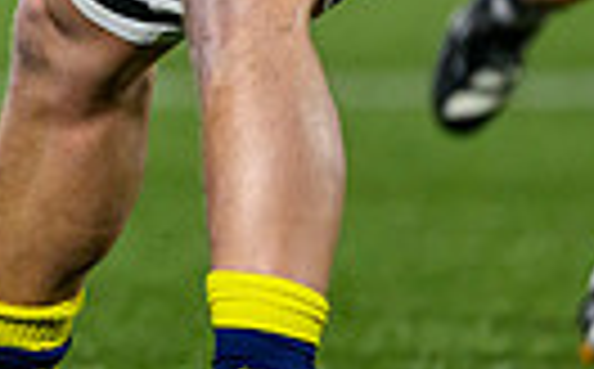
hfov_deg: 1.2
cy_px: -340
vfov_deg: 0.7
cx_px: -567
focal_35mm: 1794
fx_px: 28993
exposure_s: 1/1250
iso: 5000
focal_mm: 400
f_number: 3.2
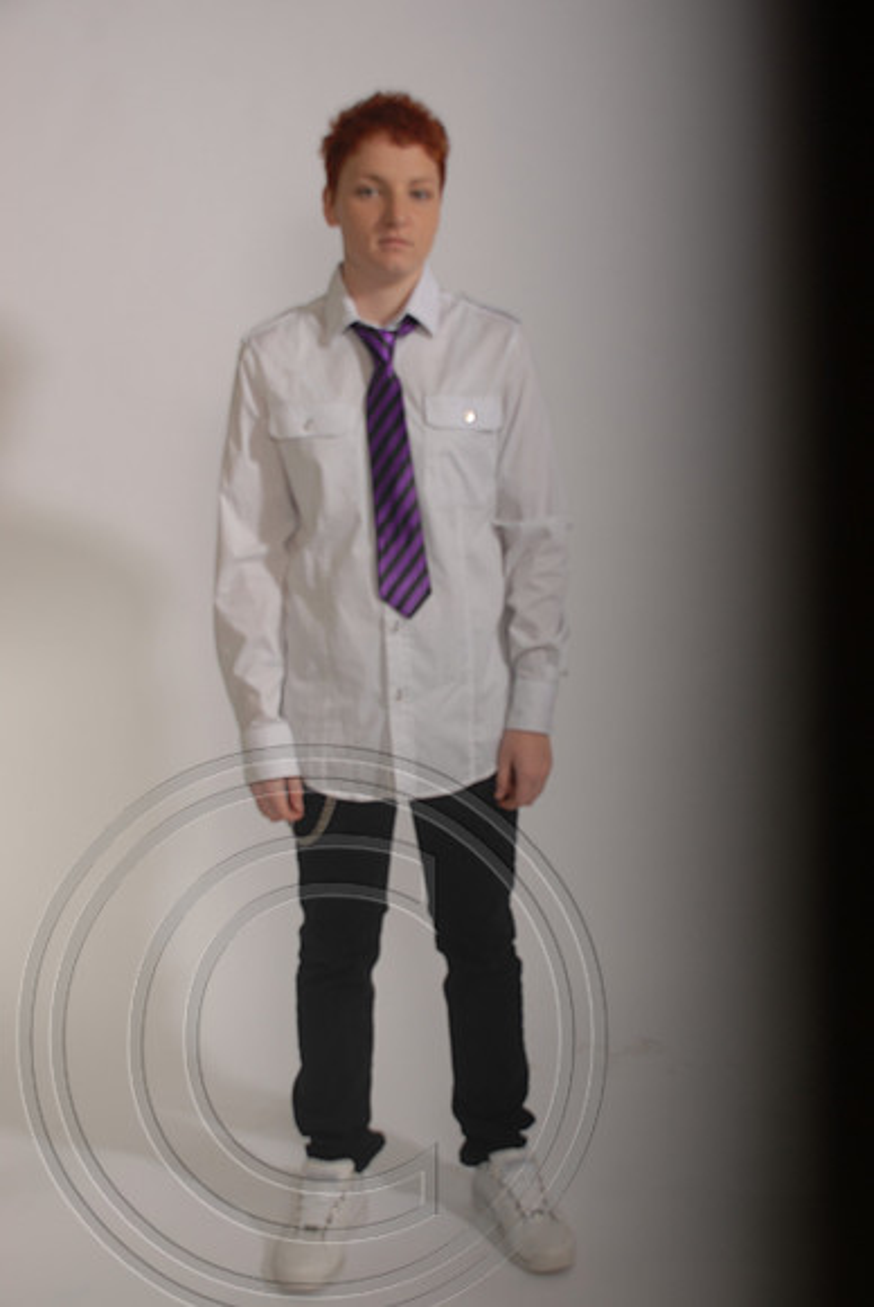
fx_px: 1689
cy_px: 654
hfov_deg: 29.0
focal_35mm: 46
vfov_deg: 42.3
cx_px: 437
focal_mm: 31
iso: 100
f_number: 5.6
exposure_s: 1/250
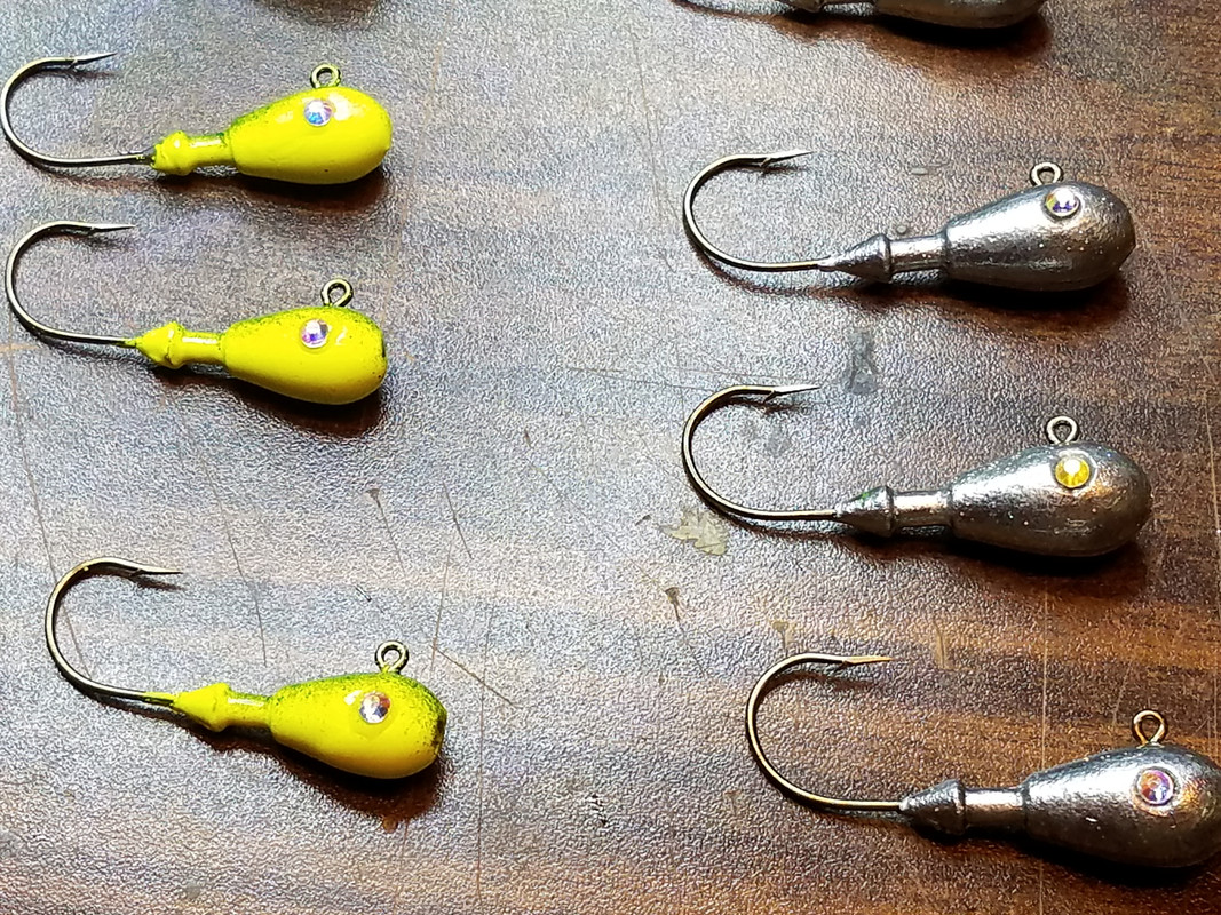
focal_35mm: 26
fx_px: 917
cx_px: 610
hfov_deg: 67.3
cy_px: 458
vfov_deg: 53.1
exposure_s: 1/120
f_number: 1.7
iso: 50
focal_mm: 4.2
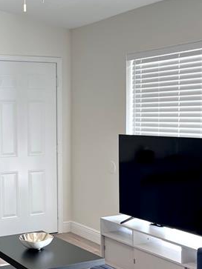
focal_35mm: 55
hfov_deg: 26.0
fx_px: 428
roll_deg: +1.3
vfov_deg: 34.3
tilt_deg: -10.0
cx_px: 33
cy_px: 199
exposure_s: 1/120
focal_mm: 5.7
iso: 50
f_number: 1.5
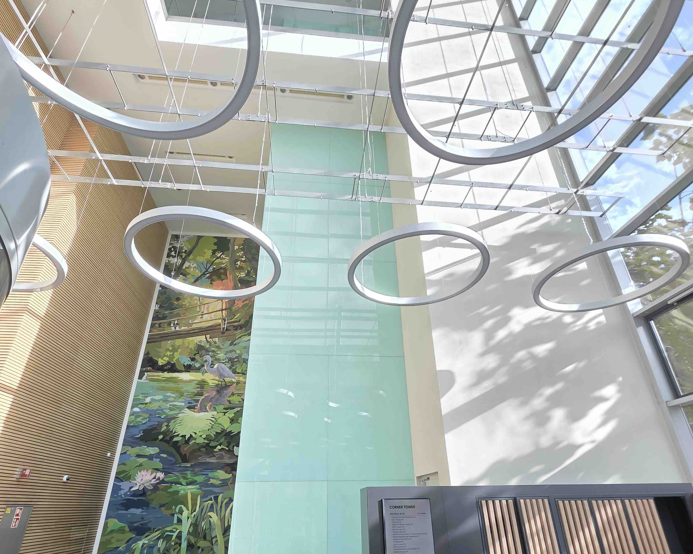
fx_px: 349
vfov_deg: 76.3
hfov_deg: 89.6
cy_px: 324
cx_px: 346
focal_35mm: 17
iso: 50
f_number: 2.2
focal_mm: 2.2
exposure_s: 1/139
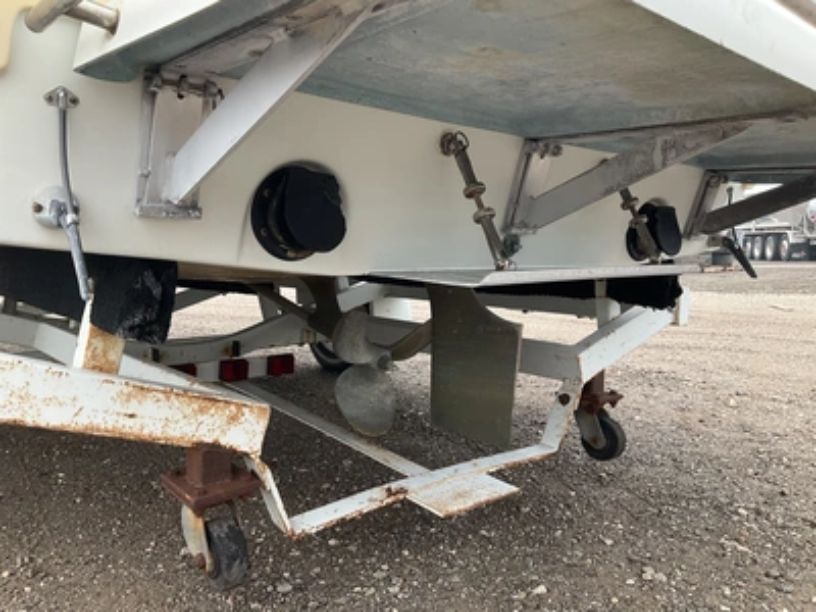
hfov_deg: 61.7
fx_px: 684
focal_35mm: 29
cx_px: 408
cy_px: 306
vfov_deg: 48.2
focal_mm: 3
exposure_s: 1/331
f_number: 1.8
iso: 25
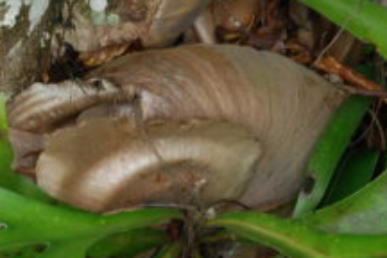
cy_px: 98
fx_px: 1795
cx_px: 54
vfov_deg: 8.2
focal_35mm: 167
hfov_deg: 12.2
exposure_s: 1/60
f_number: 4.5
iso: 640
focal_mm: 48
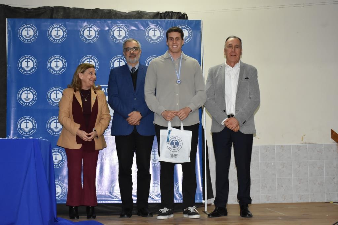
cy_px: 112
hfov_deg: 29.9
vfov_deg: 20.2
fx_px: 634
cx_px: 169
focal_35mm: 68
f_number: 8
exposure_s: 1/60
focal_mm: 45
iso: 1600
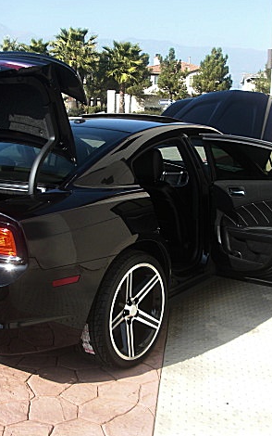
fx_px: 616
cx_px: 114
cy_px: 220
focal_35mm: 52
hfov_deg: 24.9
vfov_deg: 38.9
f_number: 2.8
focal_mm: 6.3
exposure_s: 1/320
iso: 50
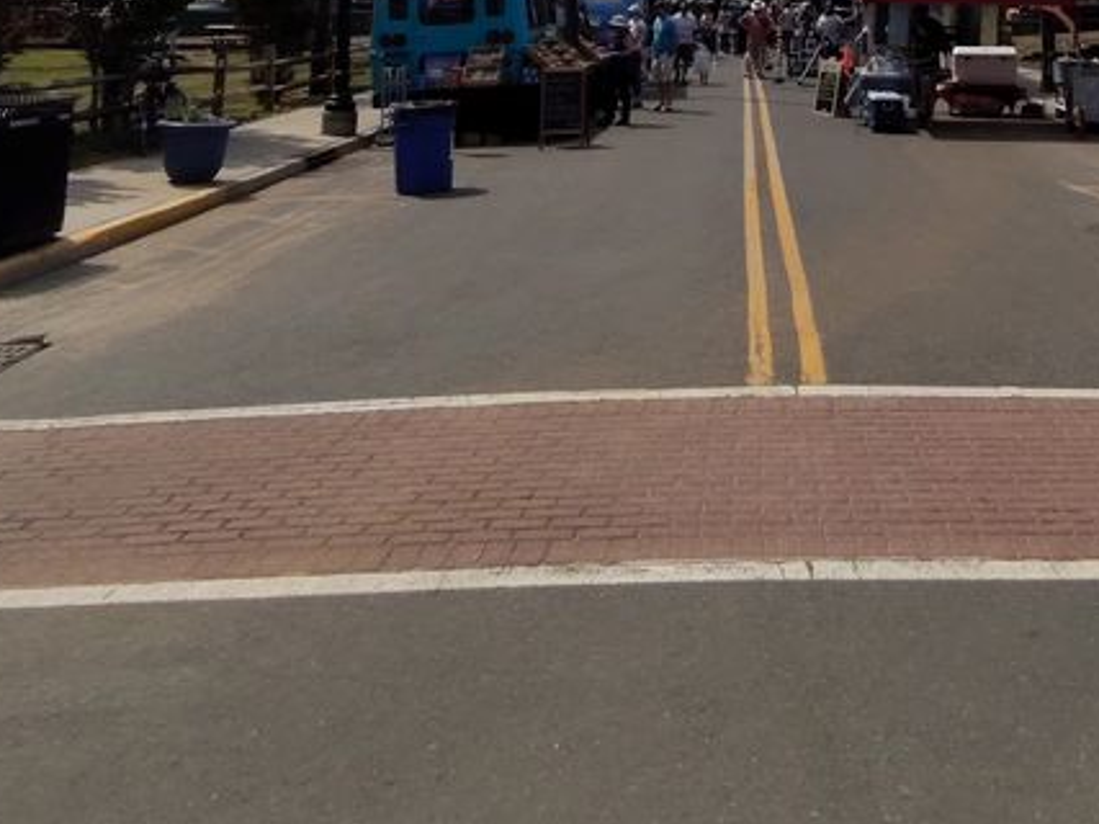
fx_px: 1428
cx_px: 806
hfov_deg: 41.0
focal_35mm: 45
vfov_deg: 27.1
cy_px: -239
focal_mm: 1.66
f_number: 2.2
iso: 100
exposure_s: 1/5960
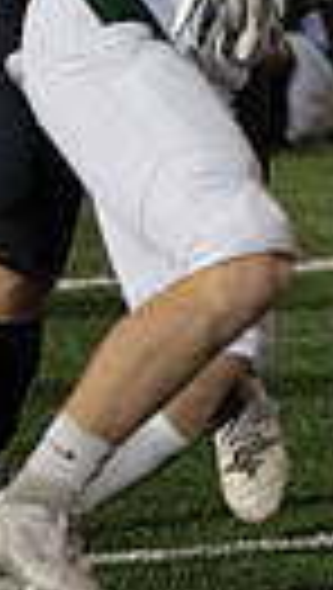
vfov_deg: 3.3
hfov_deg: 1.9
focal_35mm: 650
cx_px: 1282
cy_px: -47
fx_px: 10171
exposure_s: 1/1000
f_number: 2.8
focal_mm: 140
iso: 4000
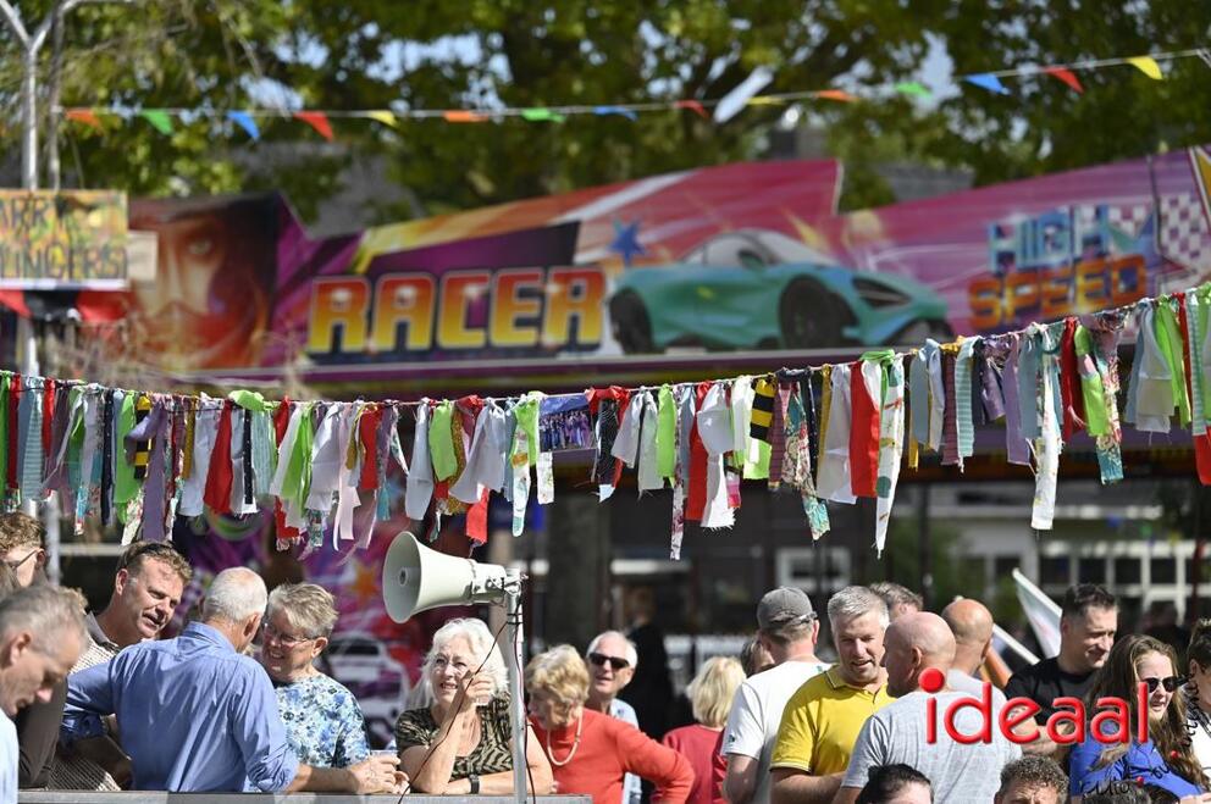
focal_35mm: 230
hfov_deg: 9.0
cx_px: 606
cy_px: 402
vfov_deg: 6.0
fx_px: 7728
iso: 400
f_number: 5.6
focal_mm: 230
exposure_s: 1/2000
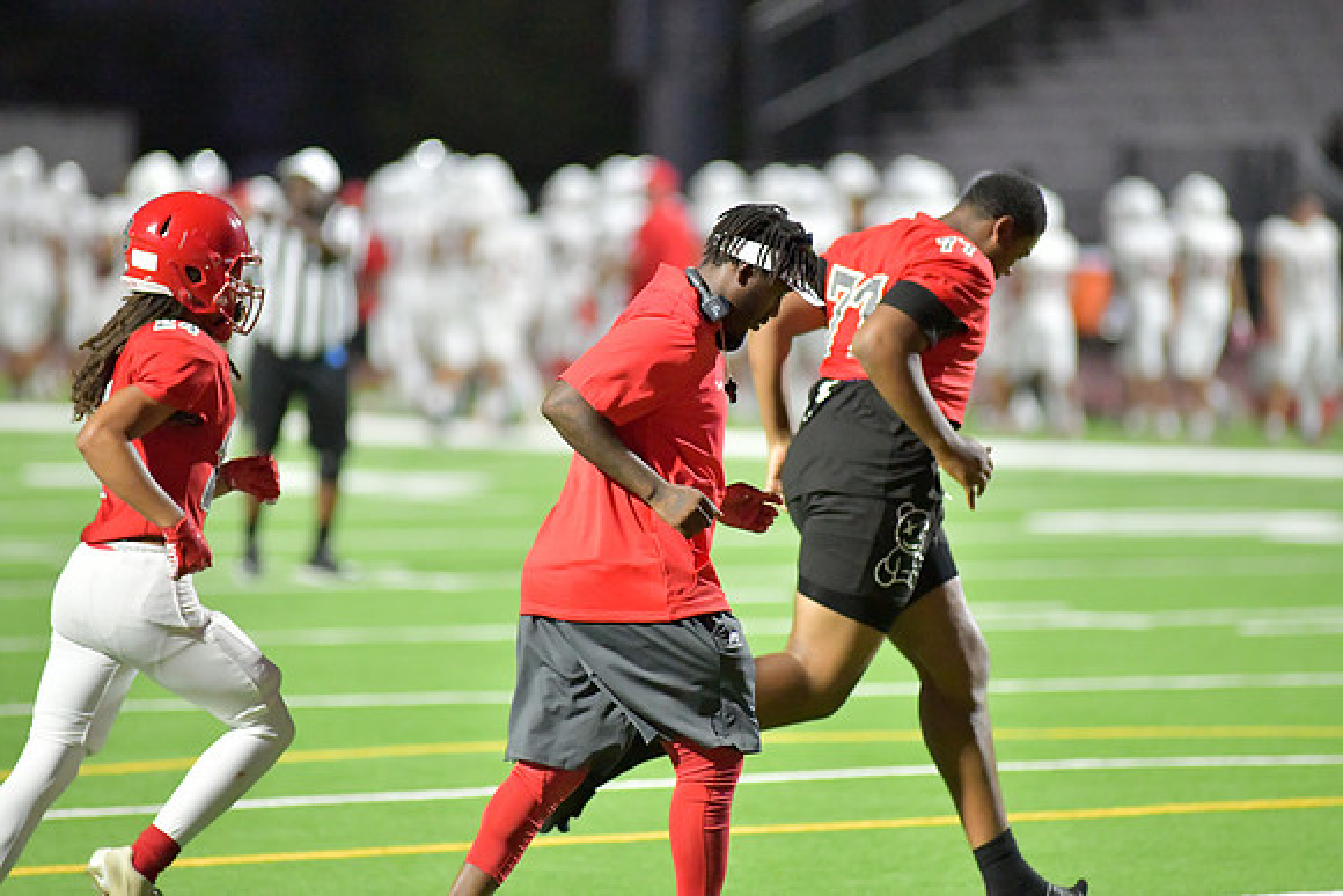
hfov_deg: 6.9
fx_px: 11194
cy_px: 448
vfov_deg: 4.6
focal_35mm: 300
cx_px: 672
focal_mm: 300
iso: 16000
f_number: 3.5
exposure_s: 1/1250
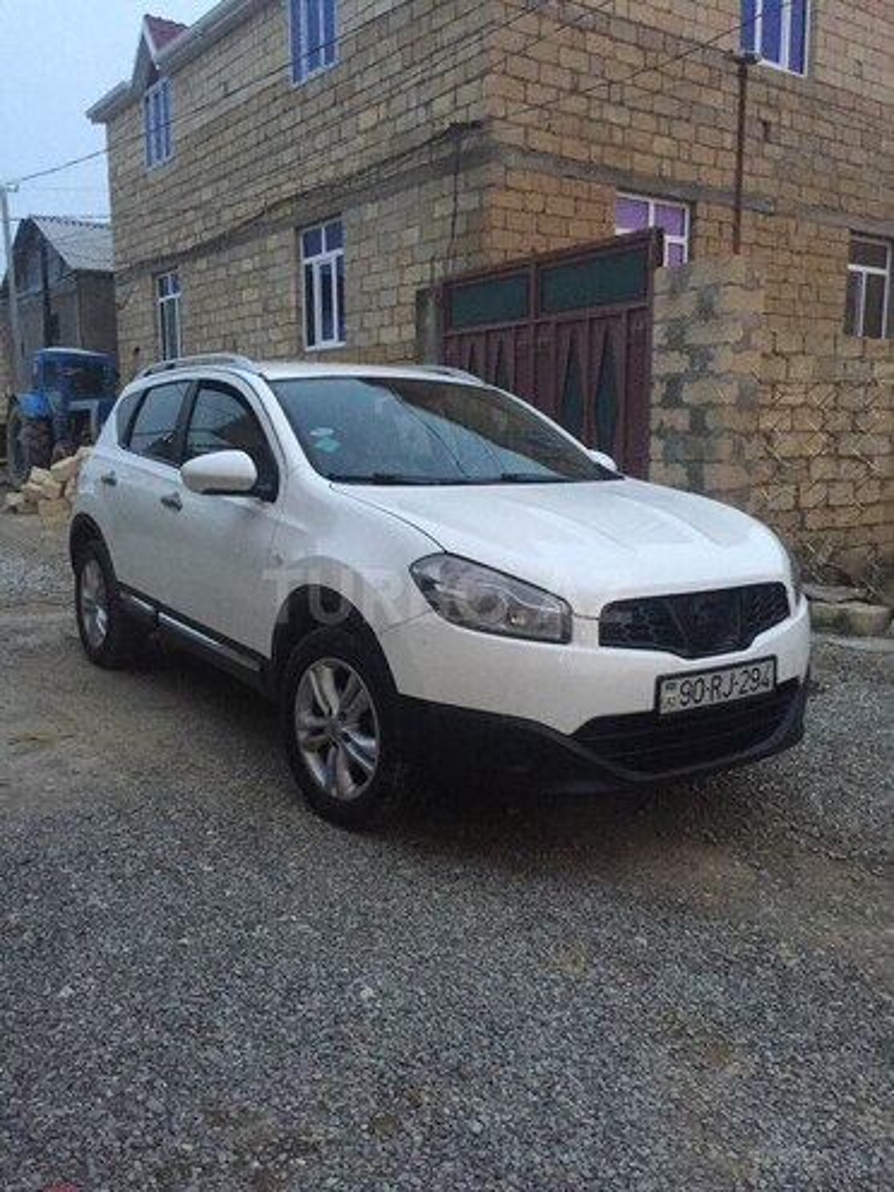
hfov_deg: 48.2
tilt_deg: -9.1
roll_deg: +0.4
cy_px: 596
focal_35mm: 29
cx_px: 447
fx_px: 999
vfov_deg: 61.7
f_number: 2.2
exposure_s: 1/25
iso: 320
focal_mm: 4.15
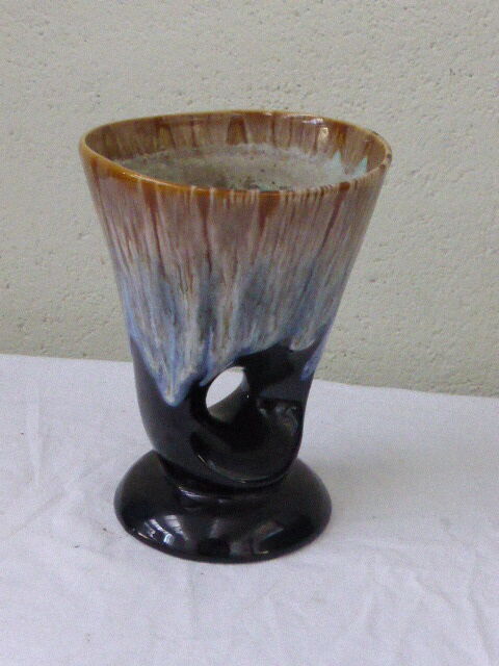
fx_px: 1249
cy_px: 333
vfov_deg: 29.8
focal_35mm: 65
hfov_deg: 22.6
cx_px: 250
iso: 2000
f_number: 4.8
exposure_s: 1/60
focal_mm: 11
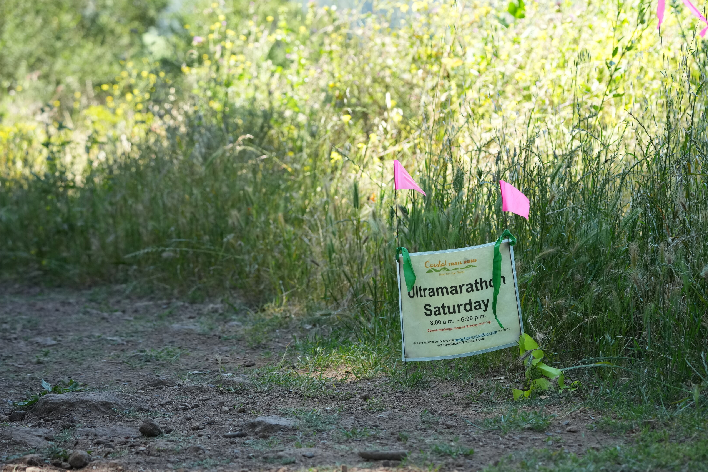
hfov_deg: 17.3
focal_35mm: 118
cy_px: 291
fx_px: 2320
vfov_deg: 11.6
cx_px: 467
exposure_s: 1/500
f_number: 5.6
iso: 1000
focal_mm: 89
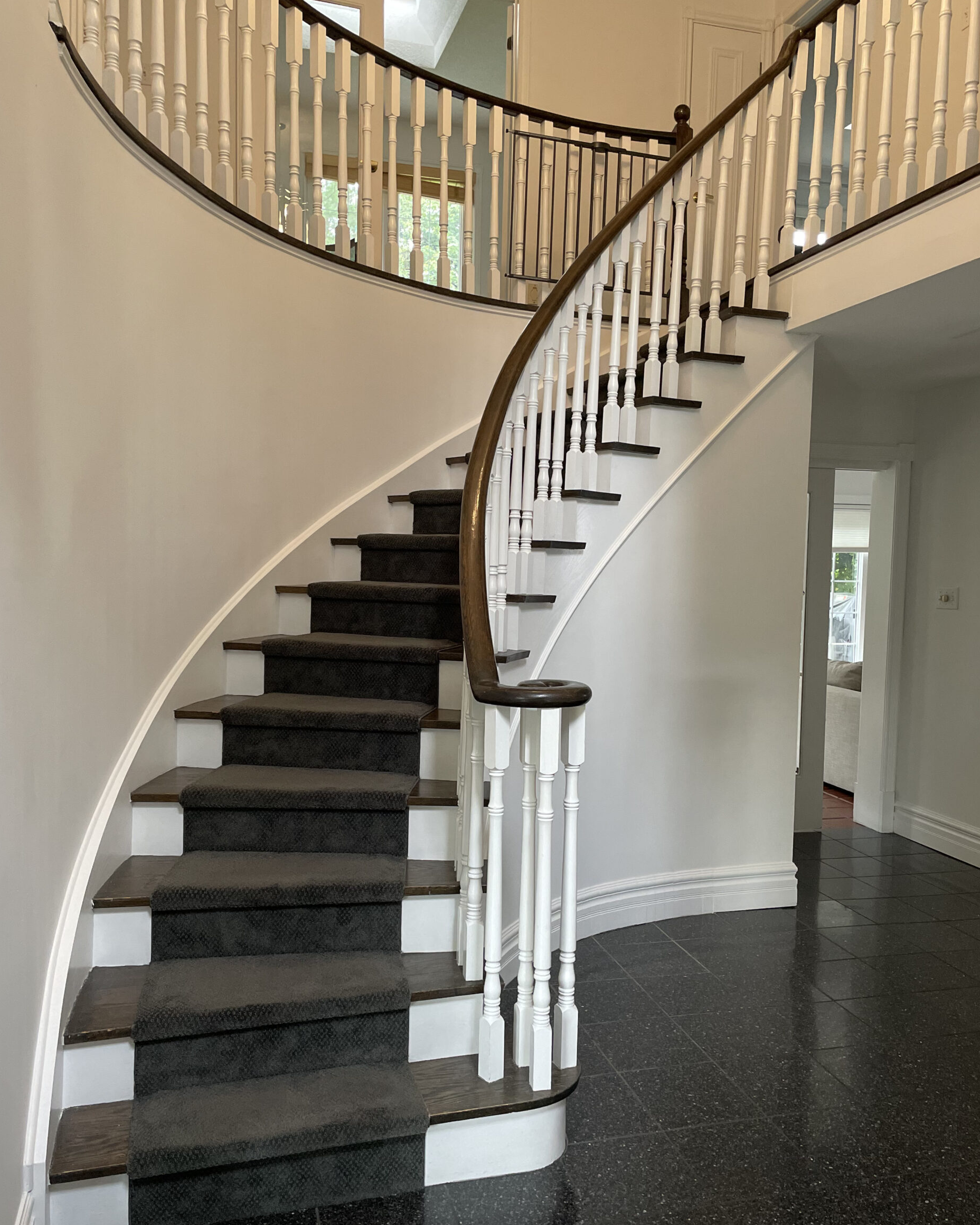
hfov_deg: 51.5
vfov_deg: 62.2
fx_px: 1015
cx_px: 483
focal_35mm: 28
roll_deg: -0.9
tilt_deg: -4.4
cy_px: 631
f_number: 1.6
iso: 250
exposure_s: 1/60
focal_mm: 4.2
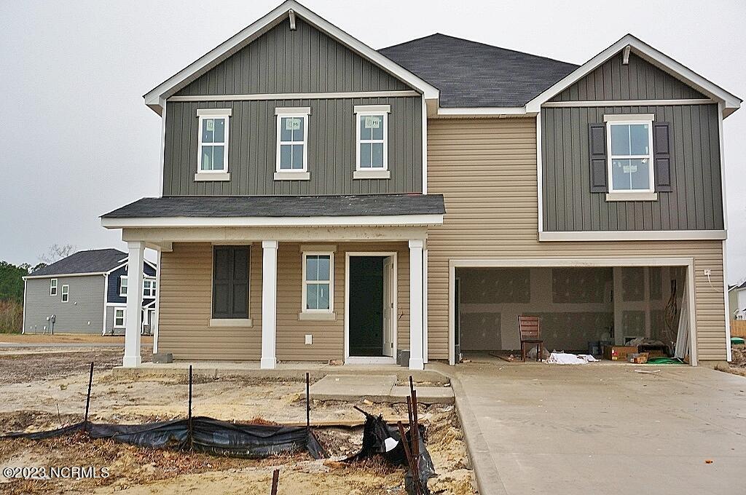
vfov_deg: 35.4
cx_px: 373
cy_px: 248
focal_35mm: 38
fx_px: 776
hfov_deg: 51.3
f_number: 8
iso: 100
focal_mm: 25
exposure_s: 1/80
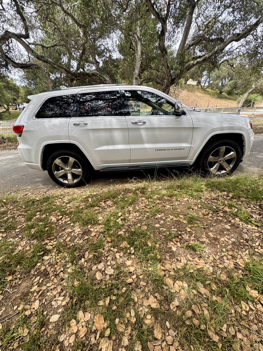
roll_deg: -2.5
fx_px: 142
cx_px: 132
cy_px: 176
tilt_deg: -21.6
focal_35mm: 14
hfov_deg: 85.7
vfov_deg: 102.1
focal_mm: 2.22
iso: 40
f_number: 2.2
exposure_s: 1/354
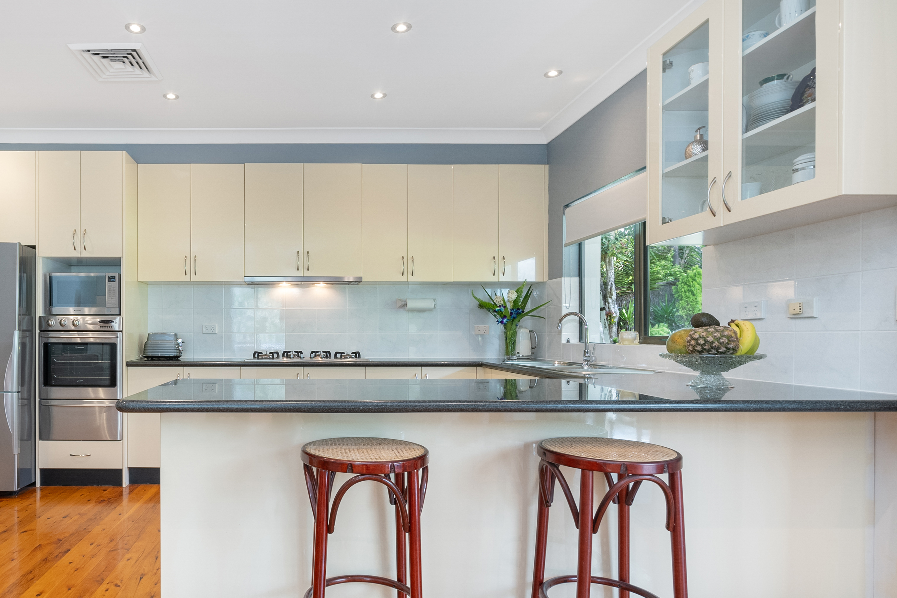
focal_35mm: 22
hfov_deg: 76.2
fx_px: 548
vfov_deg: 57.0
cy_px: 340
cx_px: 303
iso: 400
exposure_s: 1/5
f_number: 11
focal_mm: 16
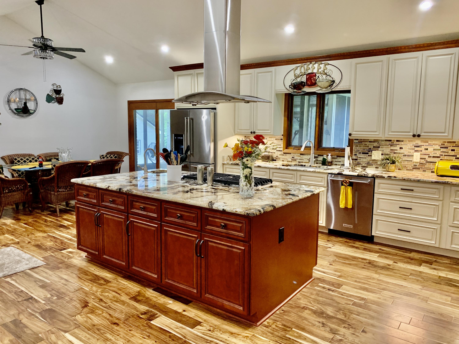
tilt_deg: -6.6
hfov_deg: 67.3
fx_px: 345
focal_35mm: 26
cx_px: 230
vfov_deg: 53.1
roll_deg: -1.7
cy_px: 172
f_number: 1.8
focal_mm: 4.25
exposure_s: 1/60
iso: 320
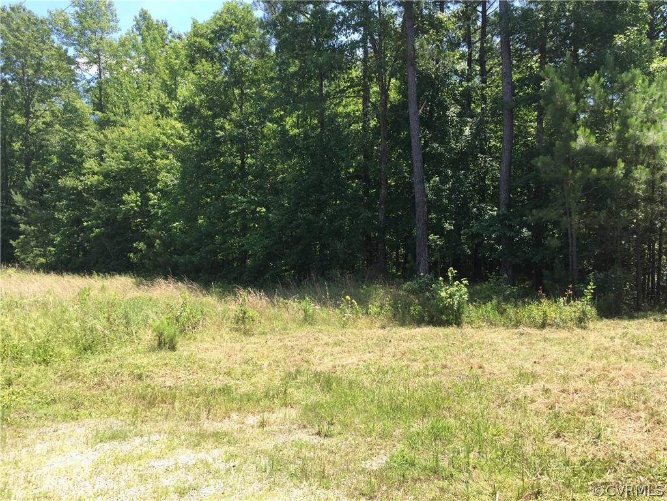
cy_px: 250
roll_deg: -0.8
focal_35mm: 29
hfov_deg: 61.7
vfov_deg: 48.2
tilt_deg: +1.5
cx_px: 334
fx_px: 559
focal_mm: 4.15
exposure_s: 1/573
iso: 32
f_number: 2.2
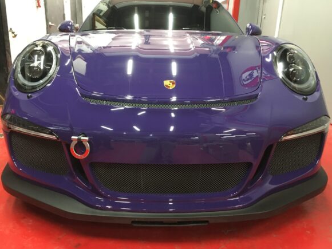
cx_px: 162
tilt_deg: -18.3
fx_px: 288
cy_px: 128
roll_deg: -2.1
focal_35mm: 30
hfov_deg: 60.0
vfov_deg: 46.8
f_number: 2.2
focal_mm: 4.15
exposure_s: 1/30
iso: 200
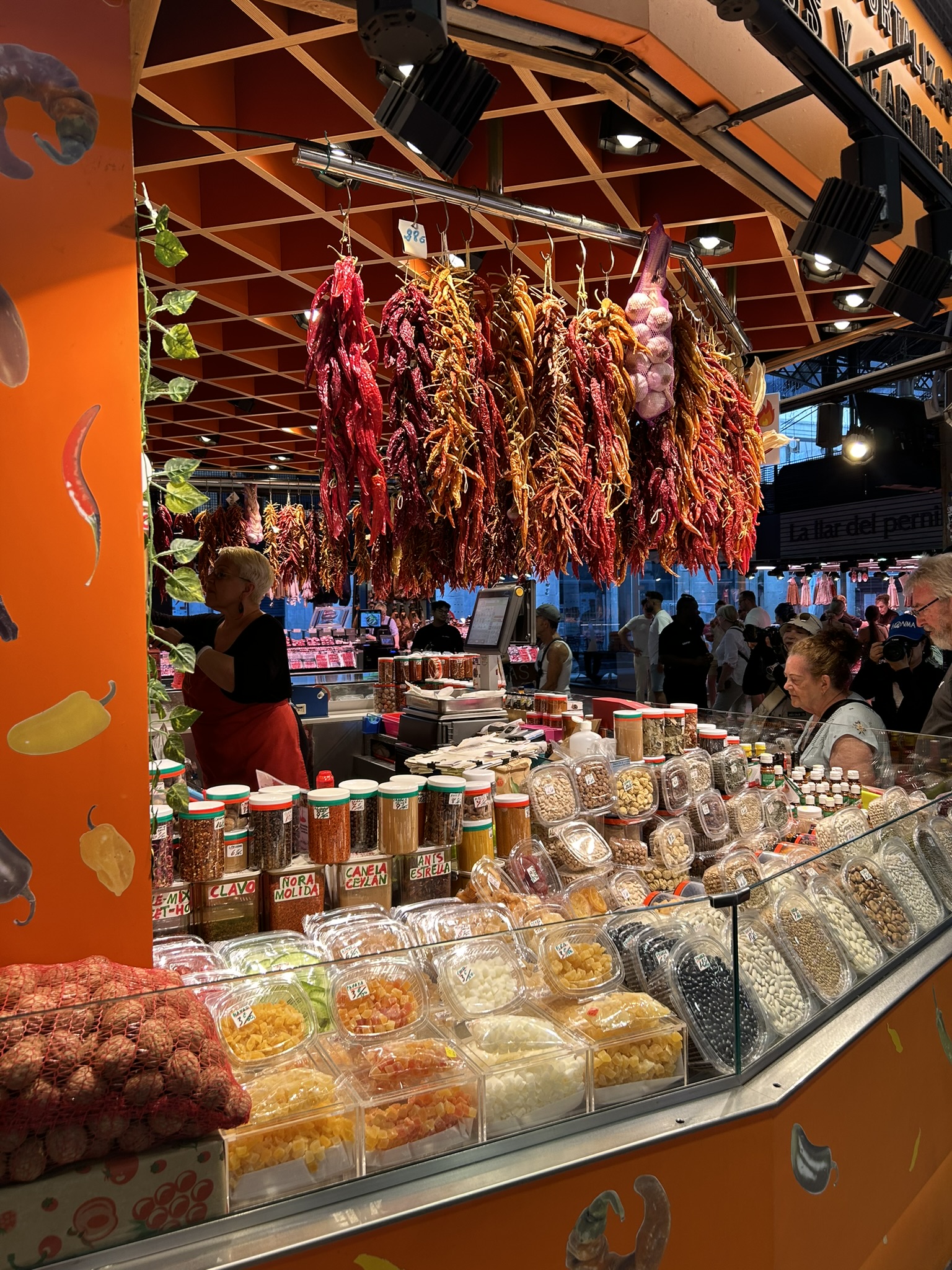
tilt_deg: +0.7
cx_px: 476
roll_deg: +1.4
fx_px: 953
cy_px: 635
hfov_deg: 53.1
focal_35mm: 26
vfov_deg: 67.3
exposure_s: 1/114
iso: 32
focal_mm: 5.7
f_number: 1.5
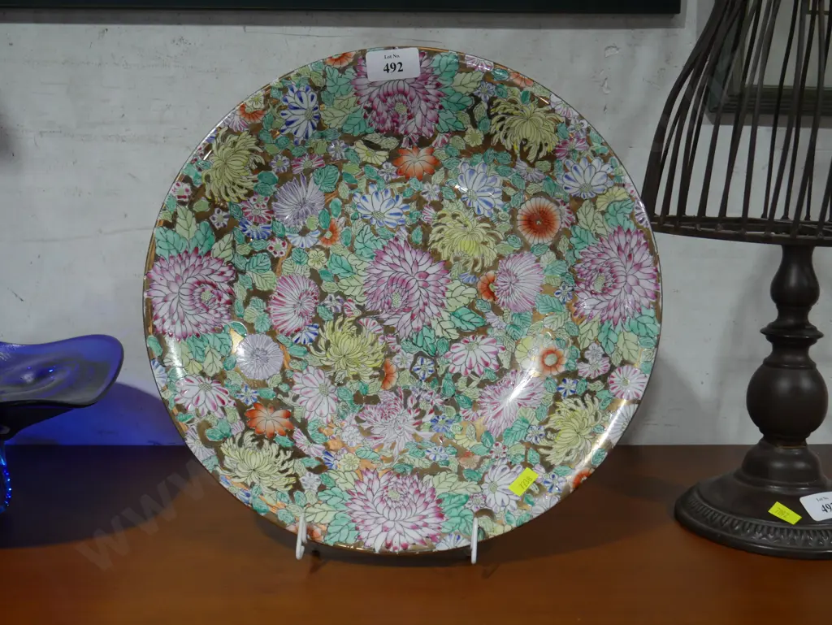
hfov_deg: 44.8
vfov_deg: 34.4
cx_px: 416
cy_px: 312
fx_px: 1010
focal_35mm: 42
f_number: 4.6
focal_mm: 21
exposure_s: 1/60
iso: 400
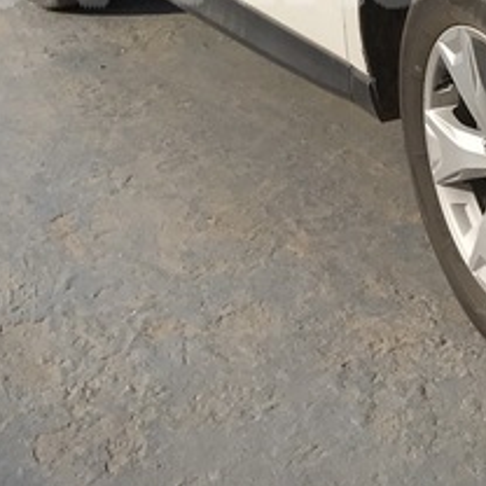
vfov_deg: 17.6
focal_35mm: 95
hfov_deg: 17.3
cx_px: 608
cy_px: -56
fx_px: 1509
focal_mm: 3.99
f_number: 1.8
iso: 20
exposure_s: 1/4000
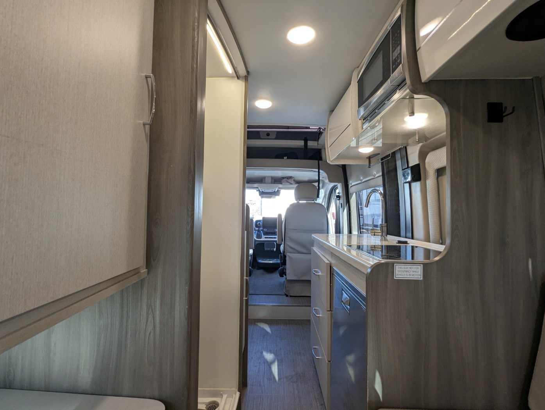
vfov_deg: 78.2
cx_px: 272
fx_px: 252
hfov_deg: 94.4
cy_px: 205
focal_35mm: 16
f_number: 2.2
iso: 66
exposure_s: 1/78.4
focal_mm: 2.35
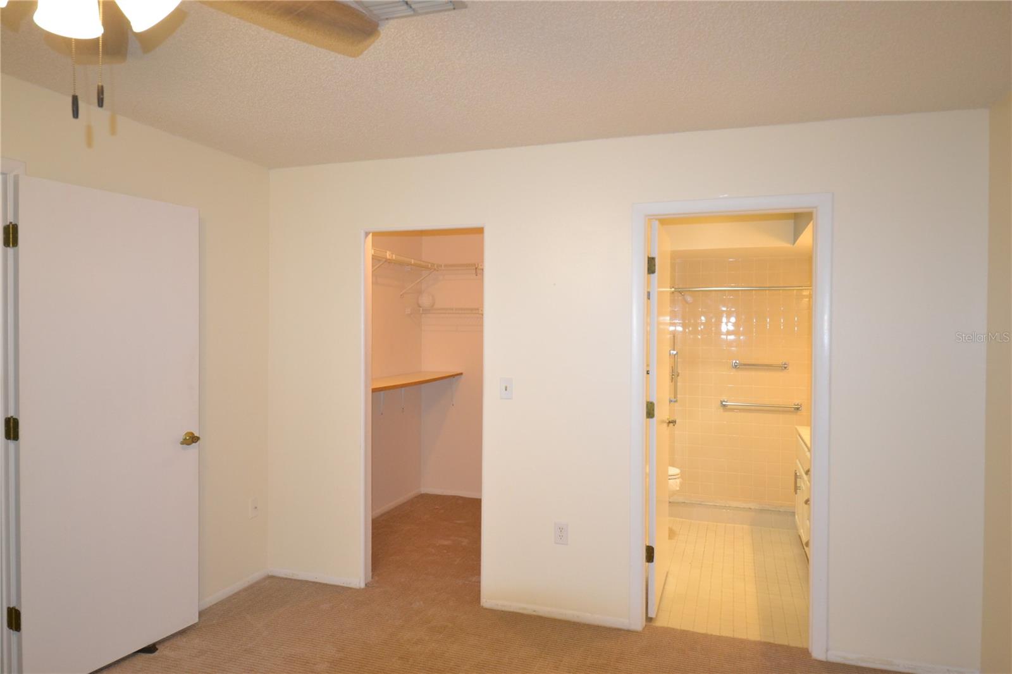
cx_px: 506
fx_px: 632
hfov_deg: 77.3
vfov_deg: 56.1
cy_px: 337
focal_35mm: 22
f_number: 4
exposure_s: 1/60
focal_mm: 15
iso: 1000
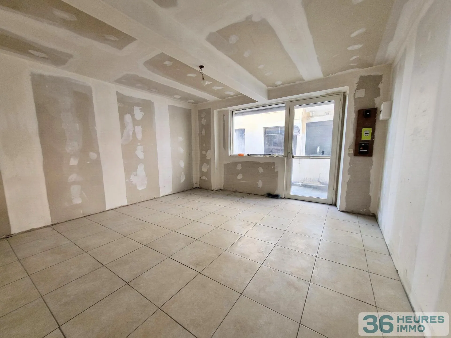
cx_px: 226
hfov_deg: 106.2
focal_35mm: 13
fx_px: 169
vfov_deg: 89.9
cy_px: 169
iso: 50
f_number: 2.2
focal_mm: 1.74
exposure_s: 1/100
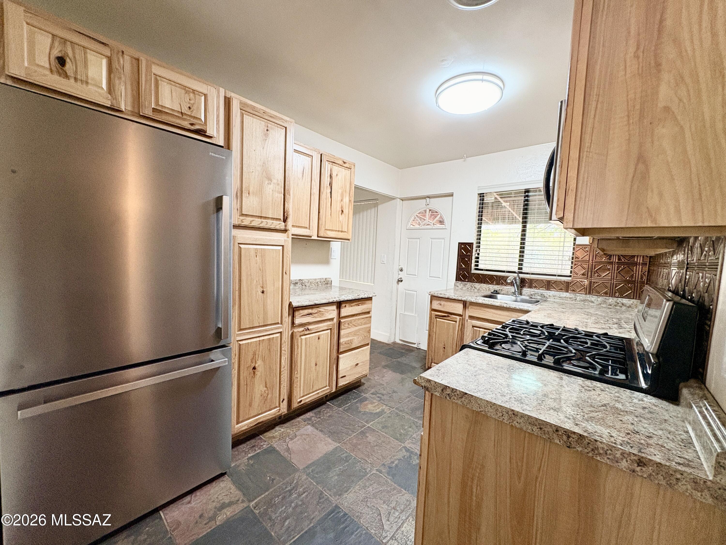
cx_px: 363
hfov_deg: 102.1
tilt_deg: -3.8
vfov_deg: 85.7
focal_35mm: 14
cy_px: 272
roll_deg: -2.3
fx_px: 294
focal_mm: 2.22
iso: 250
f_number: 2.2
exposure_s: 1/60
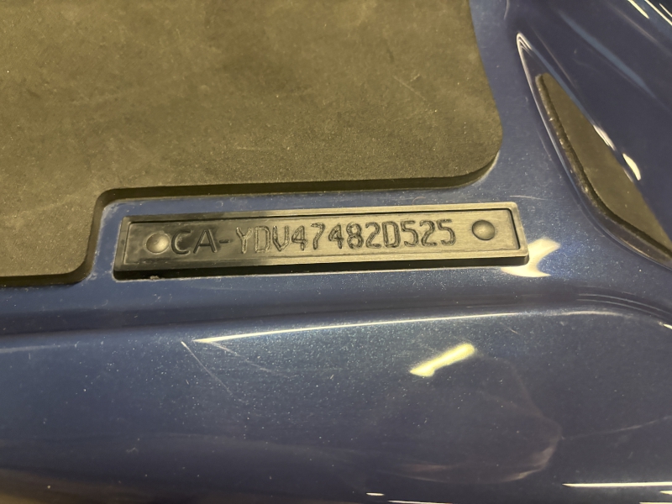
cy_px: 252
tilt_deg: -63.2
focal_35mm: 26
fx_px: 505
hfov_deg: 67.3
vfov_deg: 53.1
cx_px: 336
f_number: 1.6
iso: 500
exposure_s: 1/40
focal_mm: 5.96
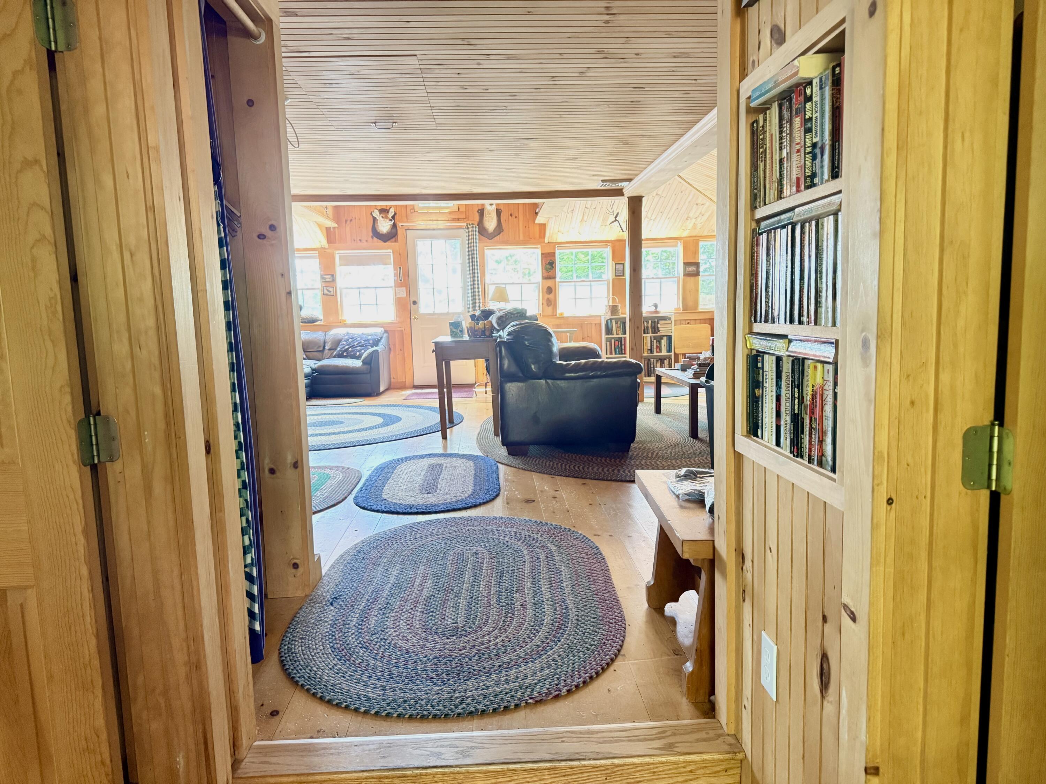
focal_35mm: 24
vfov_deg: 56.8
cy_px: 392
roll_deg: +1.7
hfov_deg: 71.6
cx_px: 523
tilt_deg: -6.0
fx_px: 725
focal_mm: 6.76
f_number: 1.78
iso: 640
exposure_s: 1/60
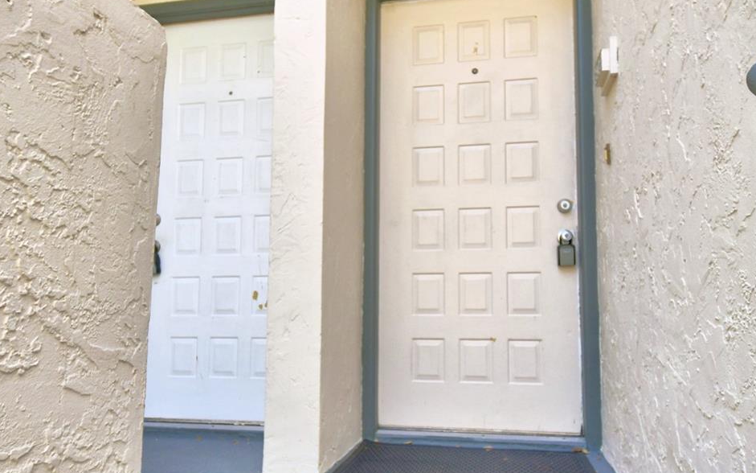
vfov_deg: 47.5
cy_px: 269
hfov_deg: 70.3
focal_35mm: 26
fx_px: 536
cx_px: 404
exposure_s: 1/250
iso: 200
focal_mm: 10
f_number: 4.5
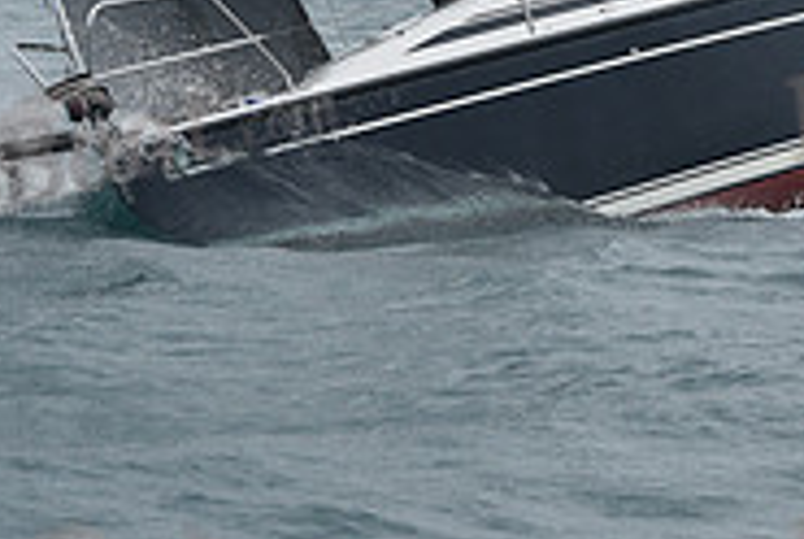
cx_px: 565
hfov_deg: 6.4
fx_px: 7136
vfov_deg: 4.3
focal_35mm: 319
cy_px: -115
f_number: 9
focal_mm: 102
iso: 250
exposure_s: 1/800
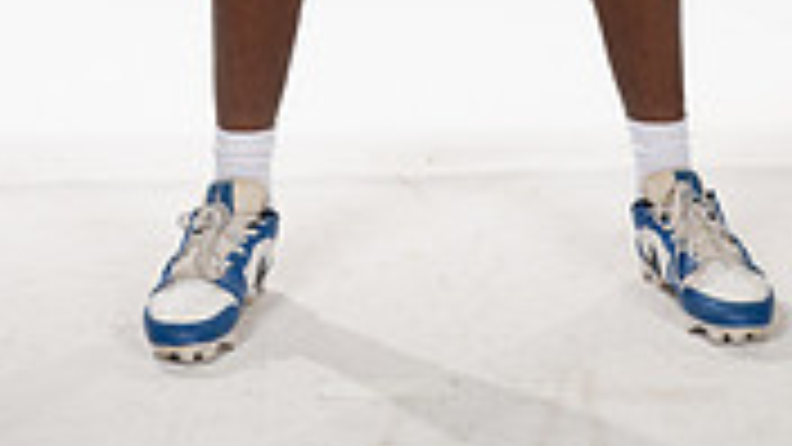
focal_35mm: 150
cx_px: 459
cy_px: -527
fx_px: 3150
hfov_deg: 14.3
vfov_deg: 7.7
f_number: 7.1
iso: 800
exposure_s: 1/320
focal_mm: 56
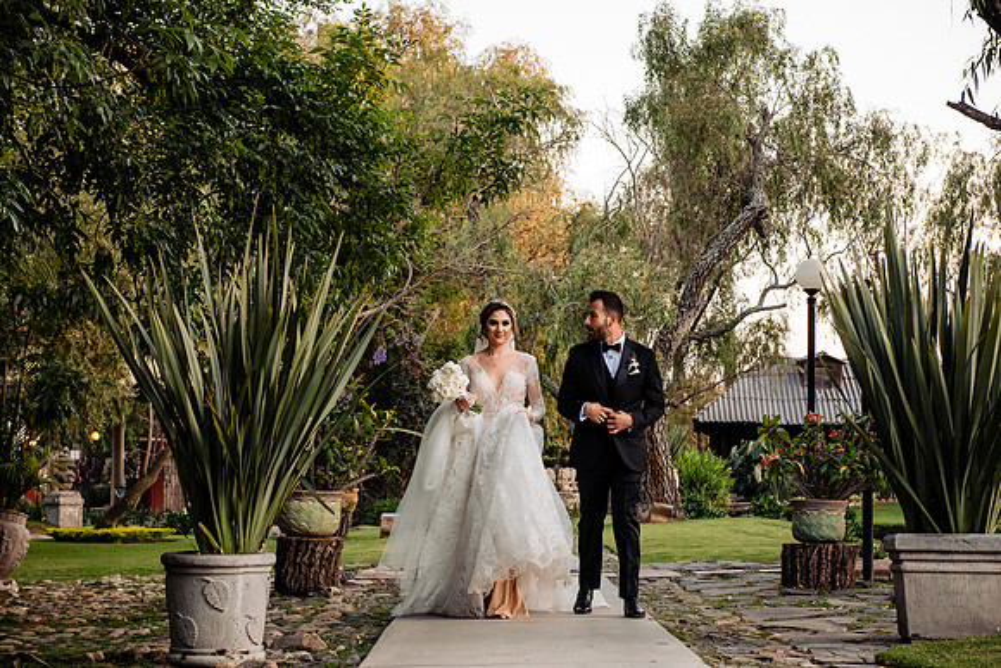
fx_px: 2026
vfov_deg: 18.7
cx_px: 500
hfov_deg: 27.8
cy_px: 334
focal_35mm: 73
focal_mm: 70
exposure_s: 1/250
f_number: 5.6
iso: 1600
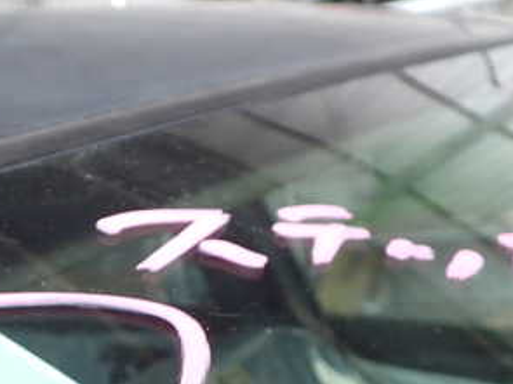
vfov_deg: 23.6
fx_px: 904
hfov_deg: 31.2
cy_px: 318
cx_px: 132
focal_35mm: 61
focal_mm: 5.4
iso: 200
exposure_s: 1/125
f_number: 2.3
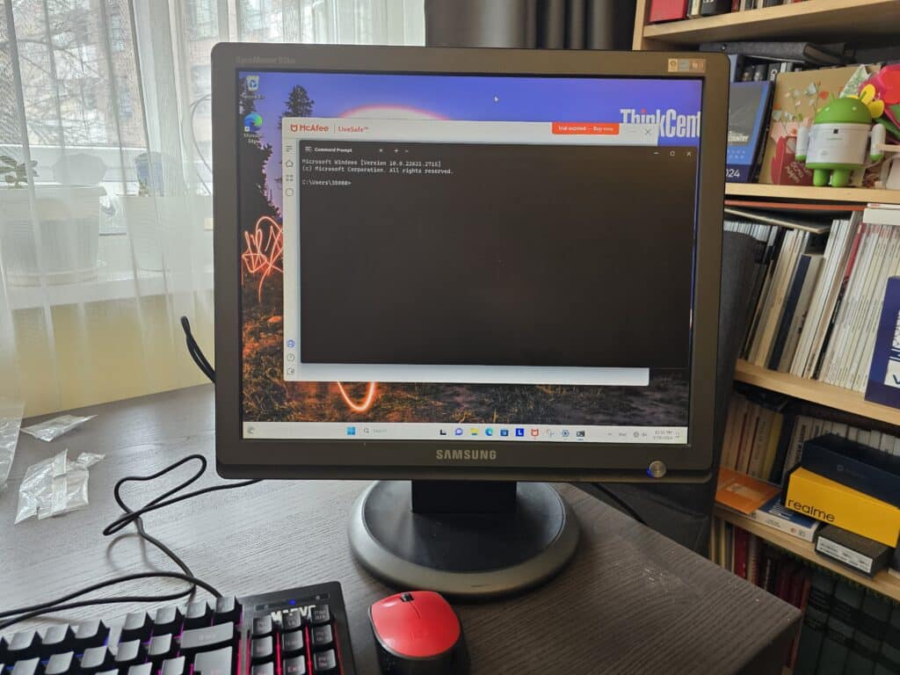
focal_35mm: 23
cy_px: 338
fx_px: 598
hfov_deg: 73.9
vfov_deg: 58.9
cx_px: 450
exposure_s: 1/58
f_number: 1.7
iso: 200
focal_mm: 6.3
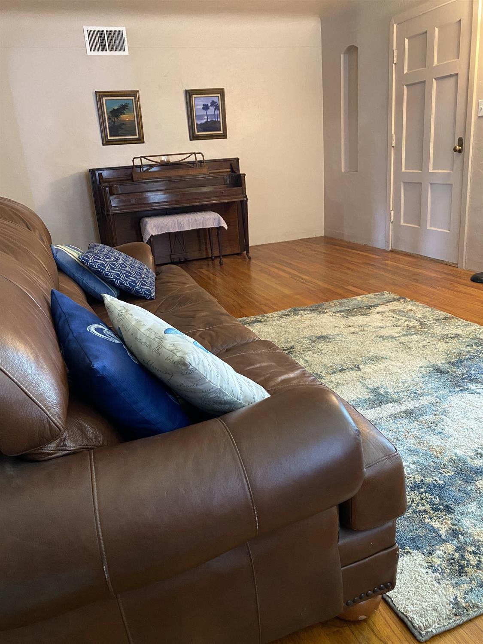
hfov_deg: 53.1
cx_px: 242
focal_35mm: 26
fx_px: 484
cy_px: 322
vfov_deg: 67.3
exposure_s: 1/40
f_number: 1.8
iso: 500
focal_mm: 4.25
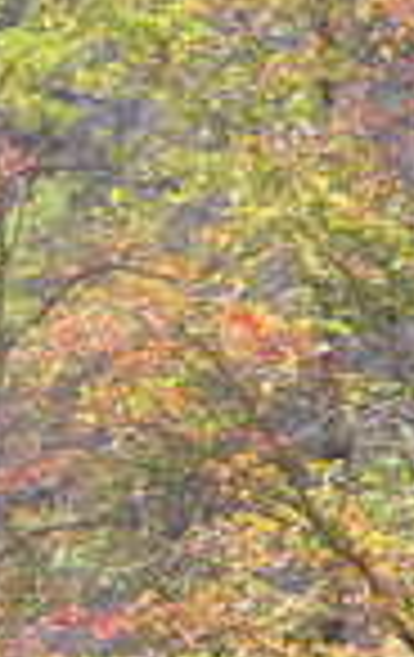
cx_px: 760
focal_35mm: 176
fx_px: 3159
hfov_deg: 7.3
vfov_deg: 11.8
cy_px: 99
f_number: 2.8
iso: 100
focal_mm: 8
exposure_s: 1/269
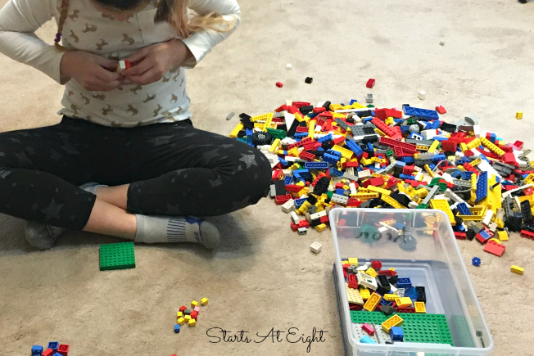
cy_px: 215
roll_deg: -0.5
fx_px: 549
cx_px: 225
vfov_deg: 35.8
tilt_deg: -31.3
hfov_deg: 51.7
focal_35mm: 37
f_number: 2.2
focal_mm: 4.15
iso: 200
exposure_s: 1/24
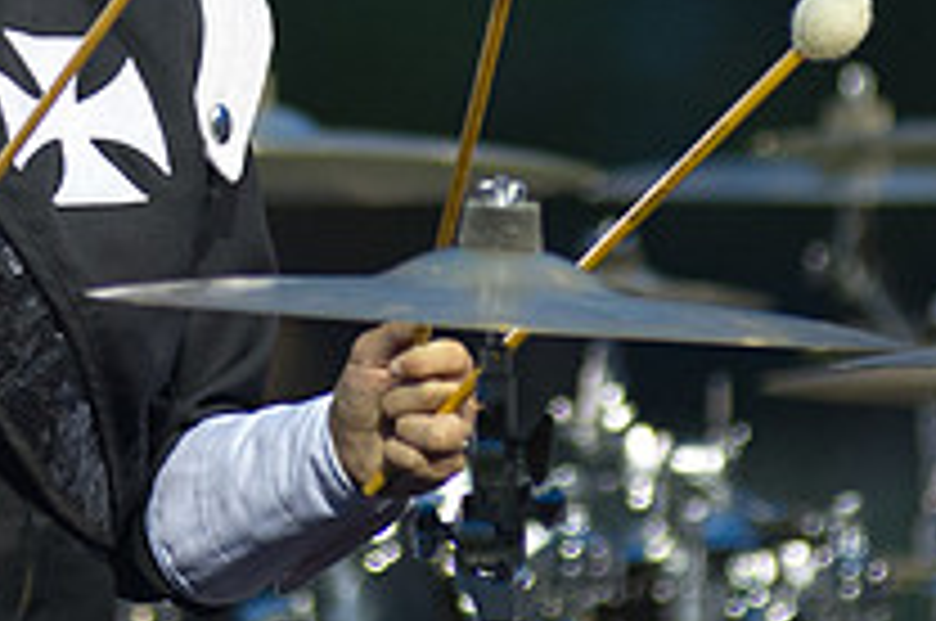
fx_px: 19599
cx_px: 112
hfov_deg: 2.7
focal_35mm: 755
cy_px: -66
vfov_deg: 1.8
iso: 3600
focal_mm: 200
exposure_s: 1/160
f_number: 2.8
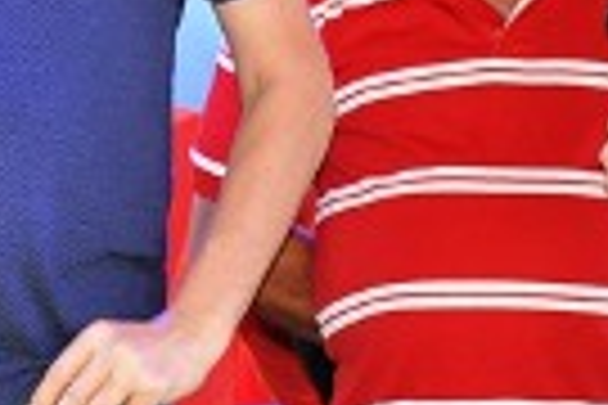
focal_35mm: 277
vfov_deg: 4.9
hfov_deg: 7.4
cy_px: -61
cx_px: 23
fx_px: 4678
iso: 800
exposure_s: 1/80
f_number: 5
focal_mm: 50
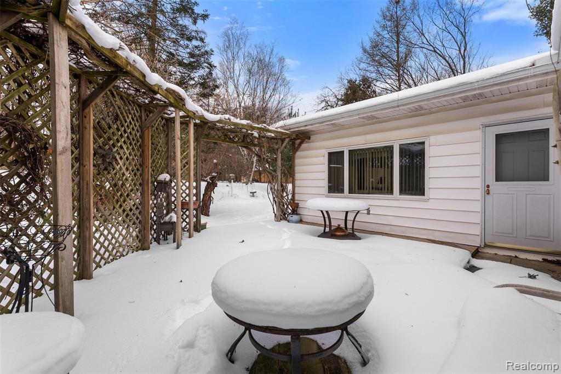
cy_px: 187
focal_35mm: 16
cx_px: 280
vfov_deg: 73.8
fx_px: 249
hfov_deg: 96.7
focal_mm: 16
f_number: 8
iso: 250
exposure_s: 1/320
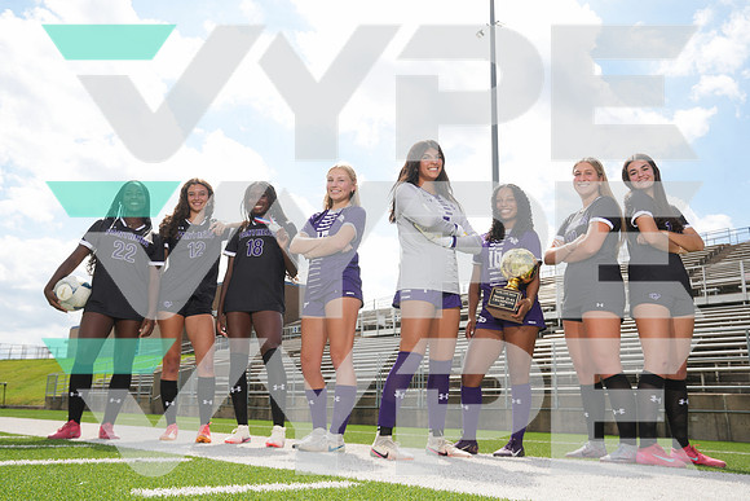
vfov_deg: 41.1
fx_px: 667
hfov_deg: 58.7
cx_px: 375
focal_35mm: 32
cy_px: 250
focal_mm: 32
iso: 125
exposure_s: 1/200
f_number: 9
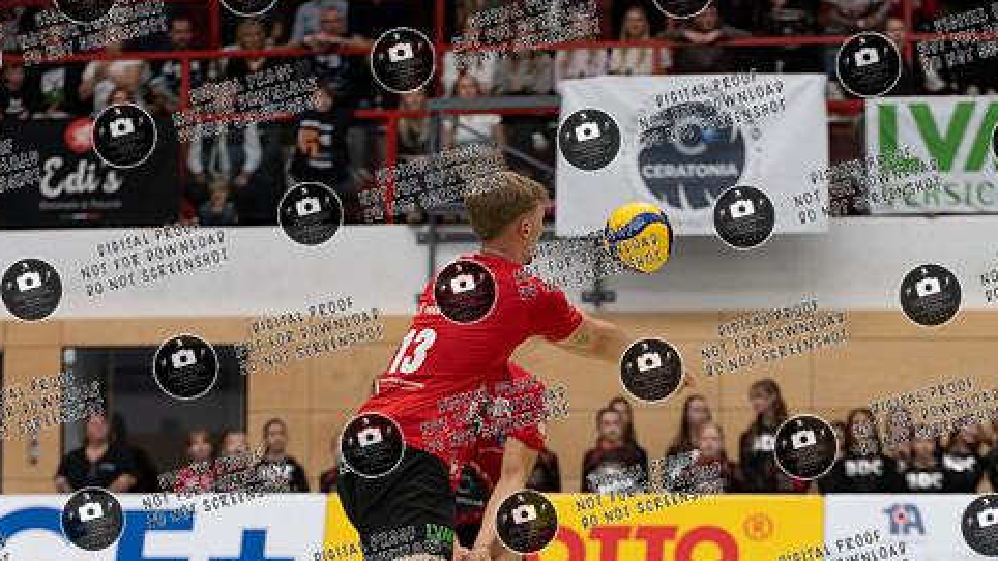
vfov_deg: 10.4
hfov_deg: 18.5
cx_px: 507
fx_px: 3069
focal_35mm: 116
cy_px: 394
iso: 2500
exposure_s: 1/1250
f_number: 3.5
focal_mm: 92
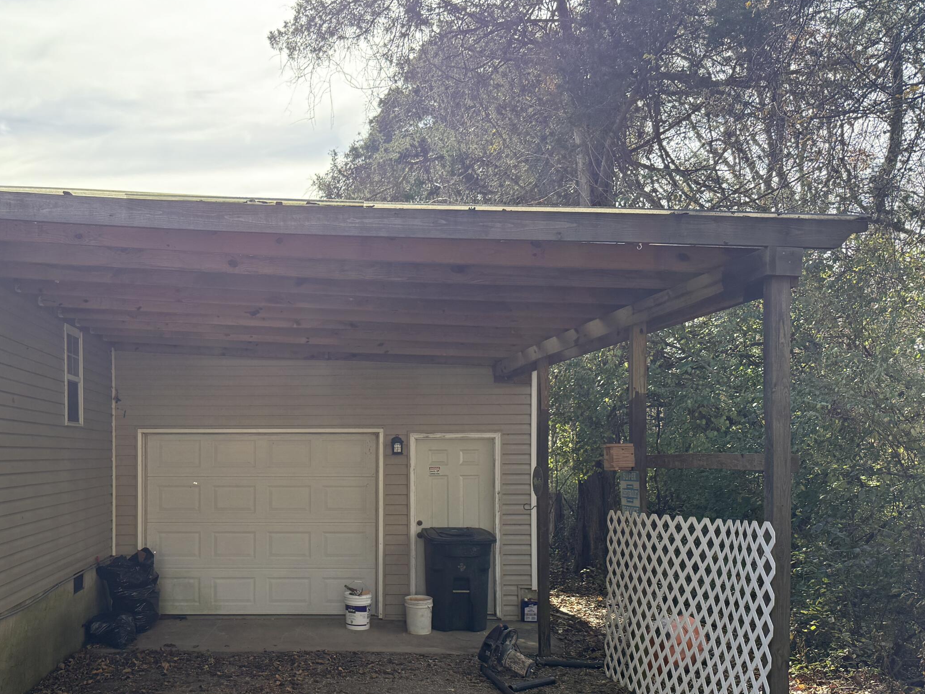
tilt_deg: +0.4
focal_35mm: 35
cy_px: 449
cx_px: 292
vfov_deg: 40.3
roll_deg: +1.1
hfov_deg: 51.4
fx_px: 935
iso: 100
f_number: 1.78
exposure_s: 1/1292
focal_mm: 6.76
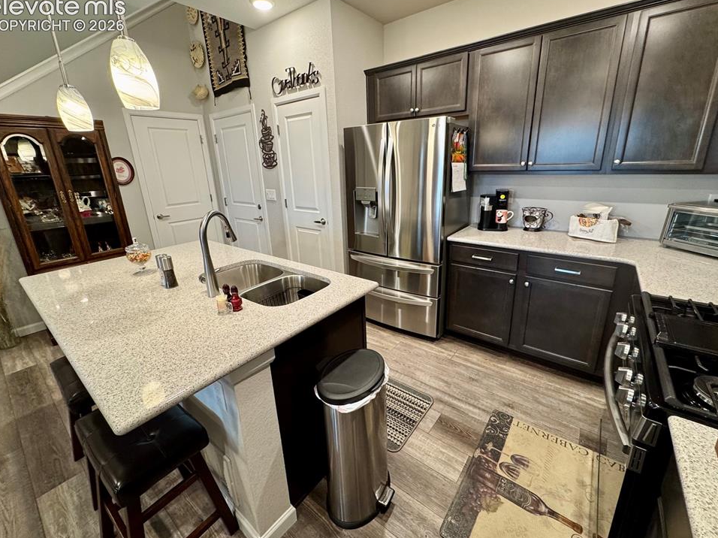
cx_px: 364
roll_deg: +2.2
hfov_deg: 98.2
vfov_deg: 81.6
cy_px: 253
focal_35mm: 15
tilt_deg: -16.9
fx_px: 311
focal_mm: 2.22
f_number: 2.2
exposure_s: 1/60
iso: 250
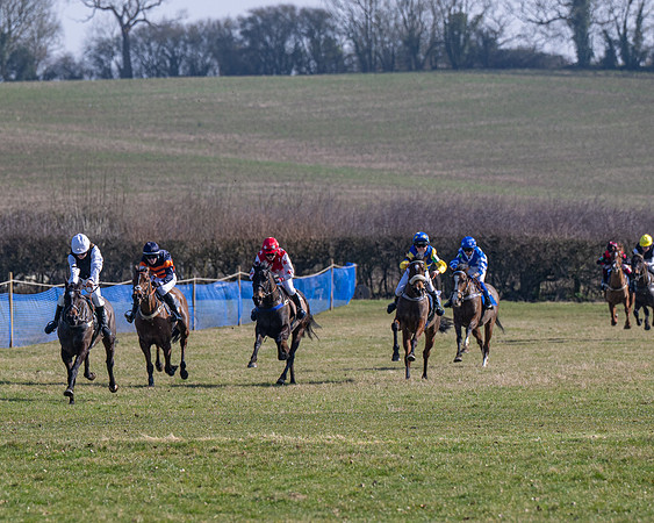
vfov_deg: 4.0
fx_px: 7494
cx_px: 204
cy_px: 268
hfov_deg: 5.0
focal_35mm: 387
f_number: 5
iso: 200
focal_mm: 200
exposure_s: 1/1250
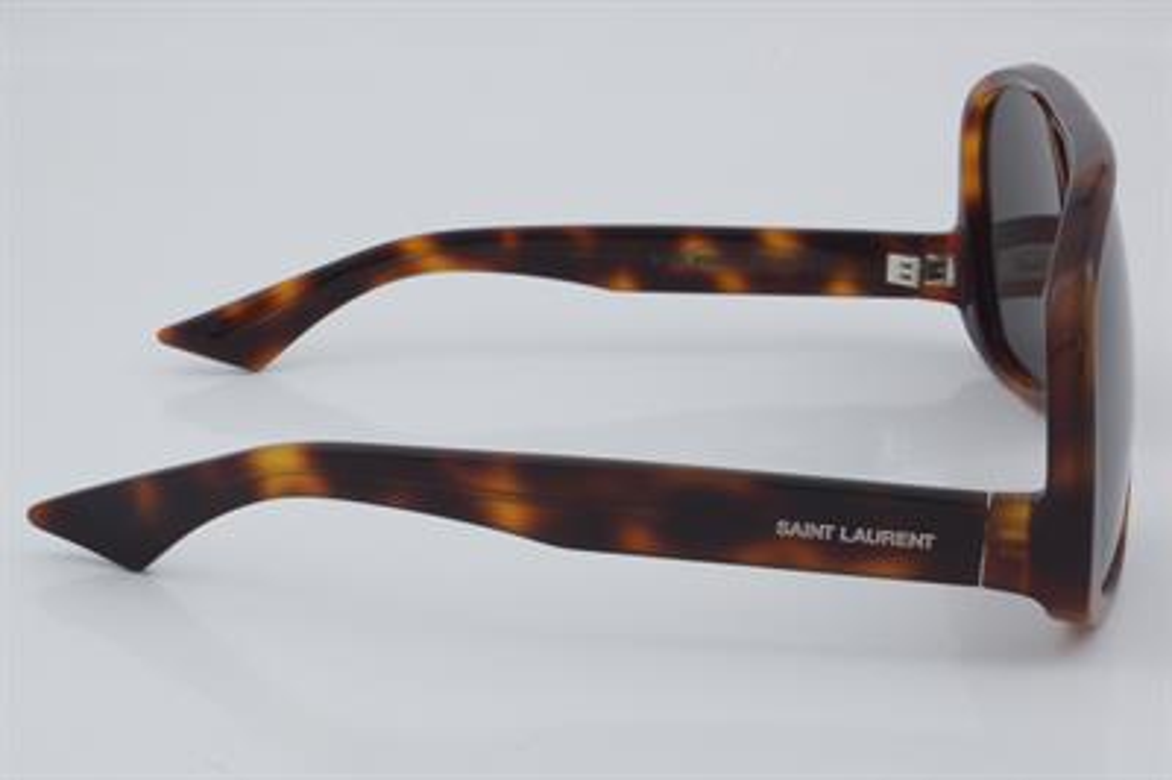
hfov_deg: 27.0
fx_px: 2440
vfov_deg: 18.2
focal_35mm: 75
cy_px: 390
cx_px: 586
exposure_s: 1/4
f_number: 32
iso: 100
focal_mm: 50
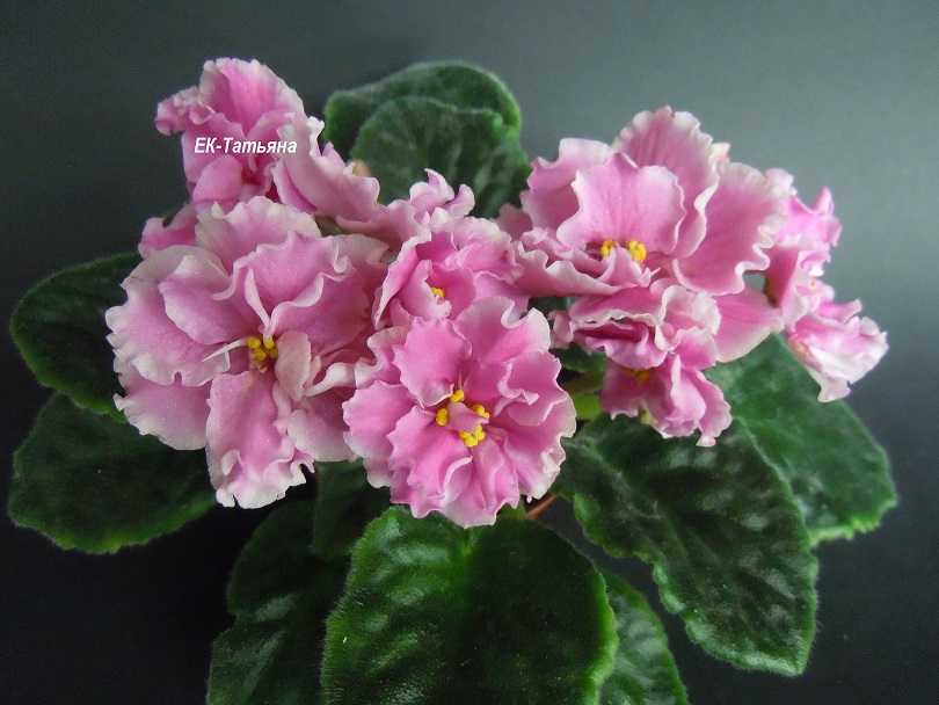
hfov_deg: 59.9
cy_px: 352
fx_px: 814
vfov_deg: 46.8
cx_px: 470
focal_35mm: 30
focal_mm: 5.4
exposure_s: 1/40
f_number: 3.5
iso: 800
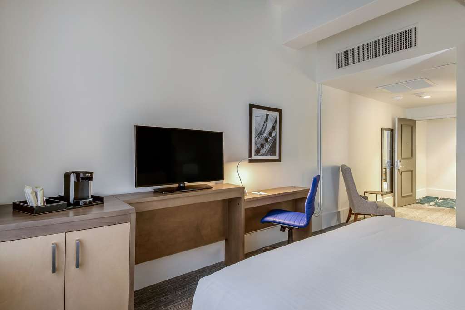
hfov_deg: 90.0
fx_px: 233
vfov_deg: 67.4
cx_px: 232
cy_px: 155
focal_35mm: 18
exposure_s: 1.6
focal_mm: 12
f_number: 11
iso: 400
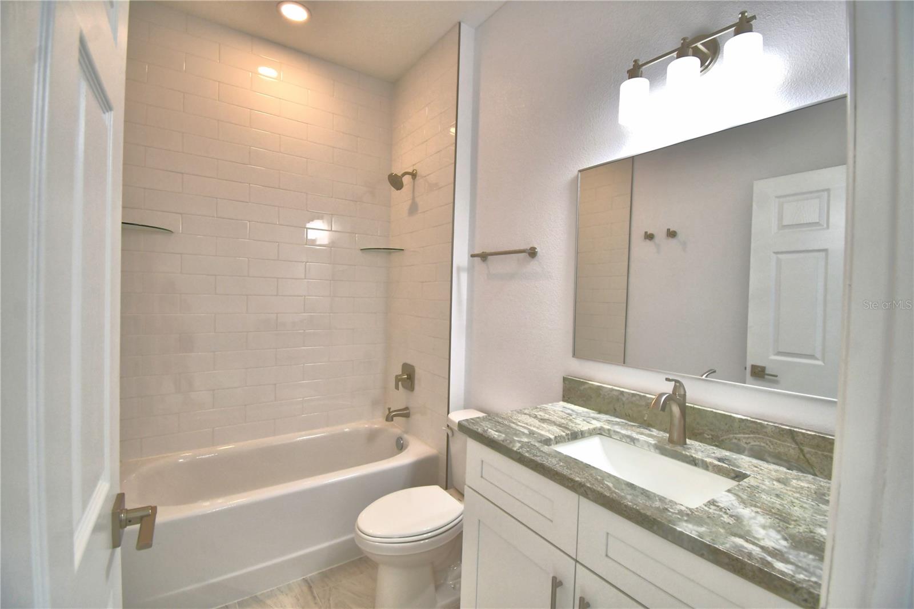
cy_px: 304
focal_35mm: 15
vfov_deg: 77.3
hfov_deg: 100.4
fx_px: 381
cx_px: 457
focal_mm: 10
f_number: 4.5
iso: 220
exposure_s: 1/125
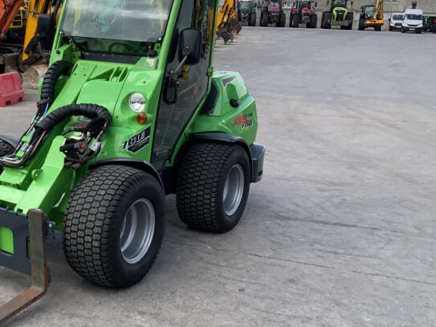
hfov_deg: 33.7
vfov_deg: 26.6
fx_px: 693
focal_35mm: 55
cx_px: 76
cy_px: 152
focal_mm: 3
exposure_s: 1/829
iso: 16
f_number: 1.8
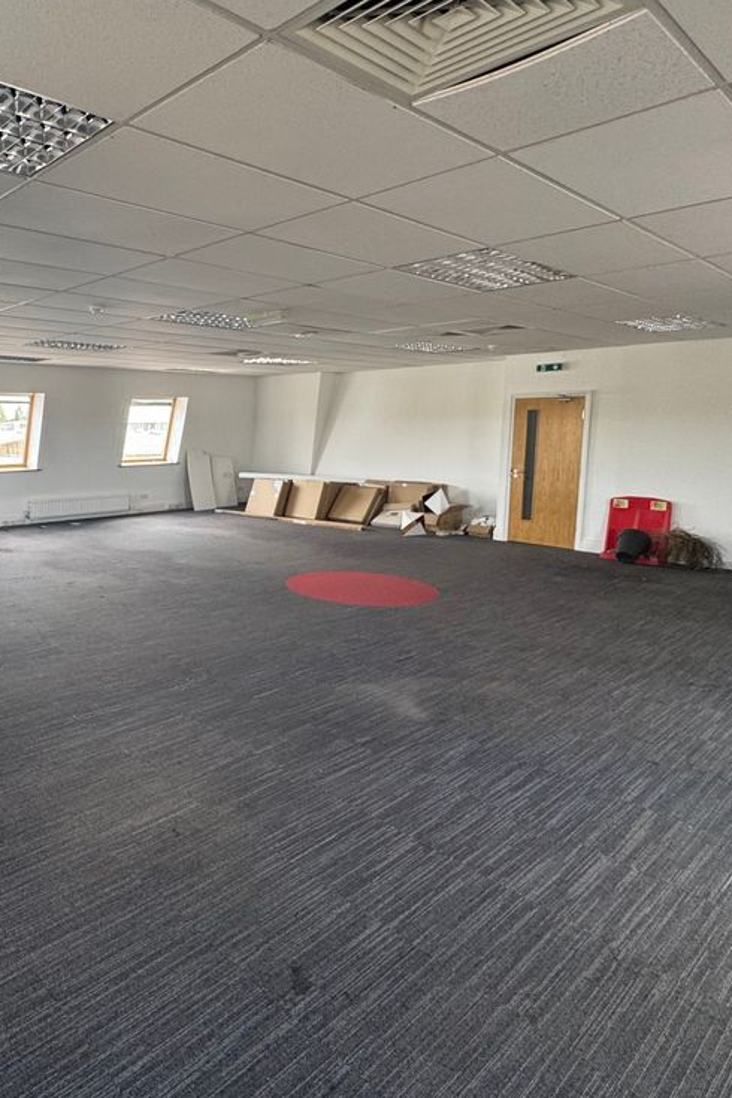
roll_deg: +0.8
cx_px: 137
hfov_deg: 53.1
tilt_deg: -6.7
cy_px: 500
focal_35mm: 22
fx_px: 671
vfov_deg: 78.4
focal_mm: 2.22
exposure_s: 1/99
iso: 125
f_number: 2.2
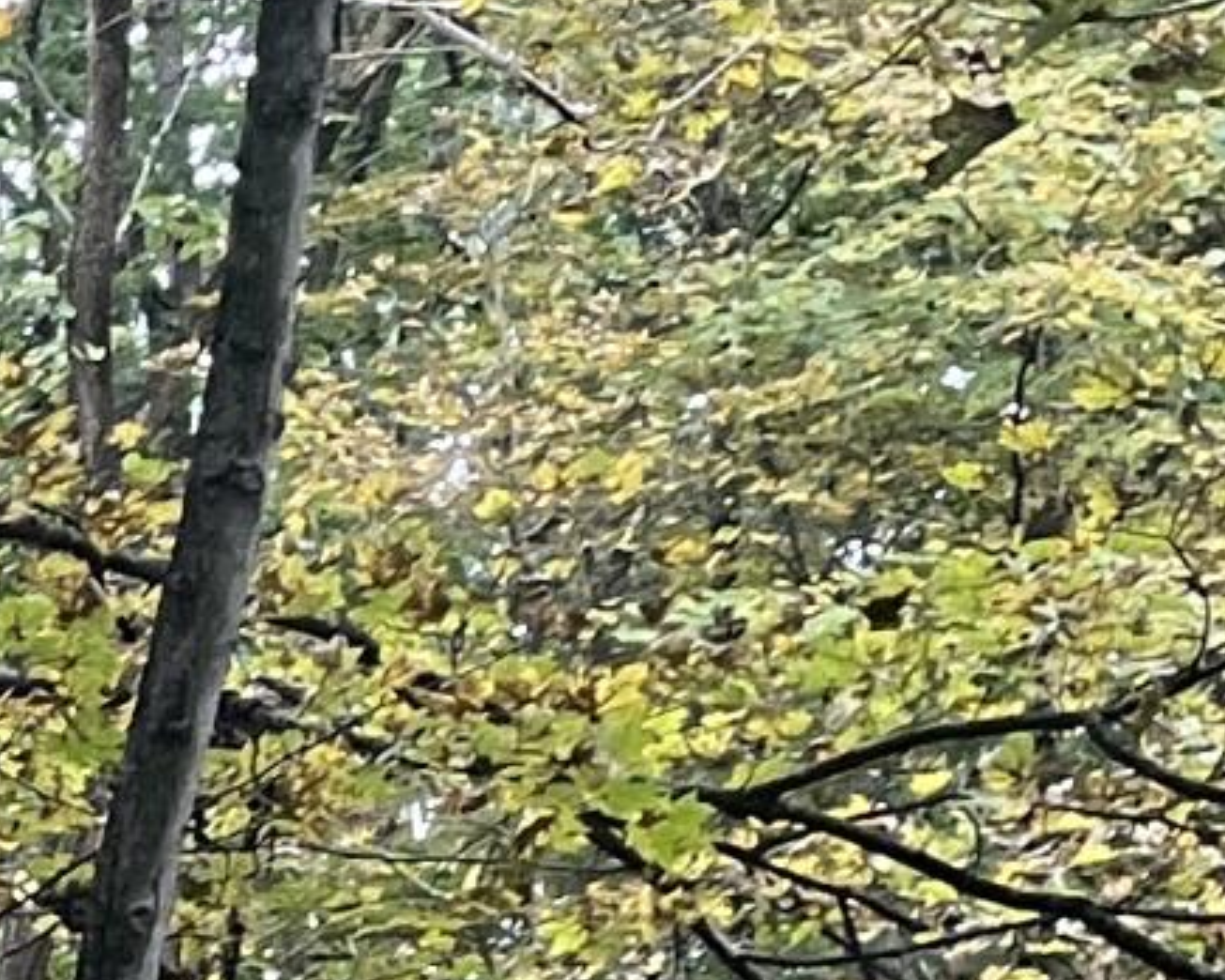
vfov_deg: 8.1
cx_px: -1847
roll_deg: -0.3
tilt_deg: -2.3
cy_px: 2456
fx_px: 6345
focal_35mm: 175
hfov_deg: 9.6
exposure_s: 1/83
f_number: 1.6
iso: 125
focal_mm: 5.1
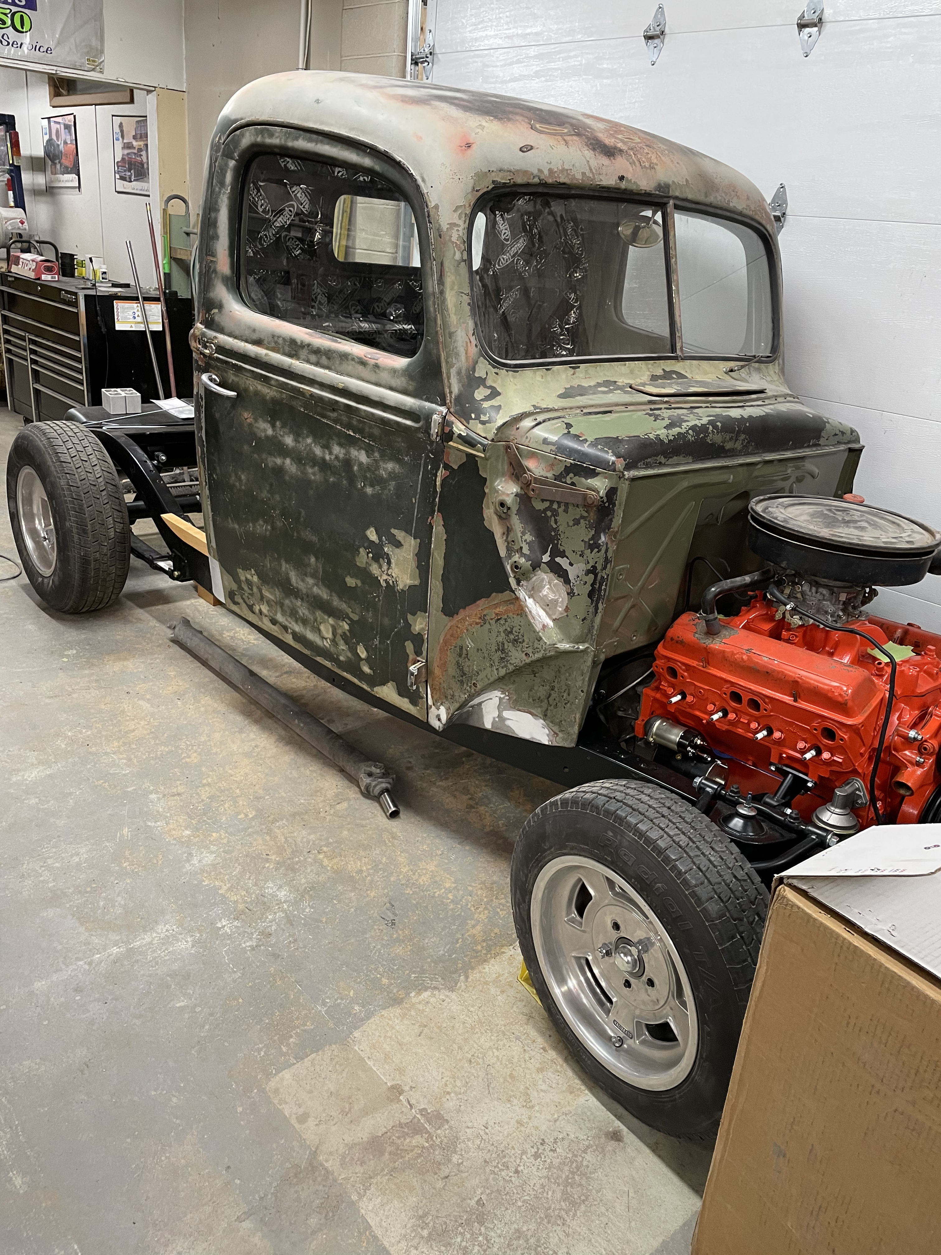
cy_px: 628
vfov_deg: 67.3
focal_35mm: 26
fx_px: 942
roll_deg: -4.6
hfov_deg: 53.1
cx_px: 470
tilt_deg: -21.7
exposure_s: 1/60
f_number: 1.6
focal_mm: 4.2
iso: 200
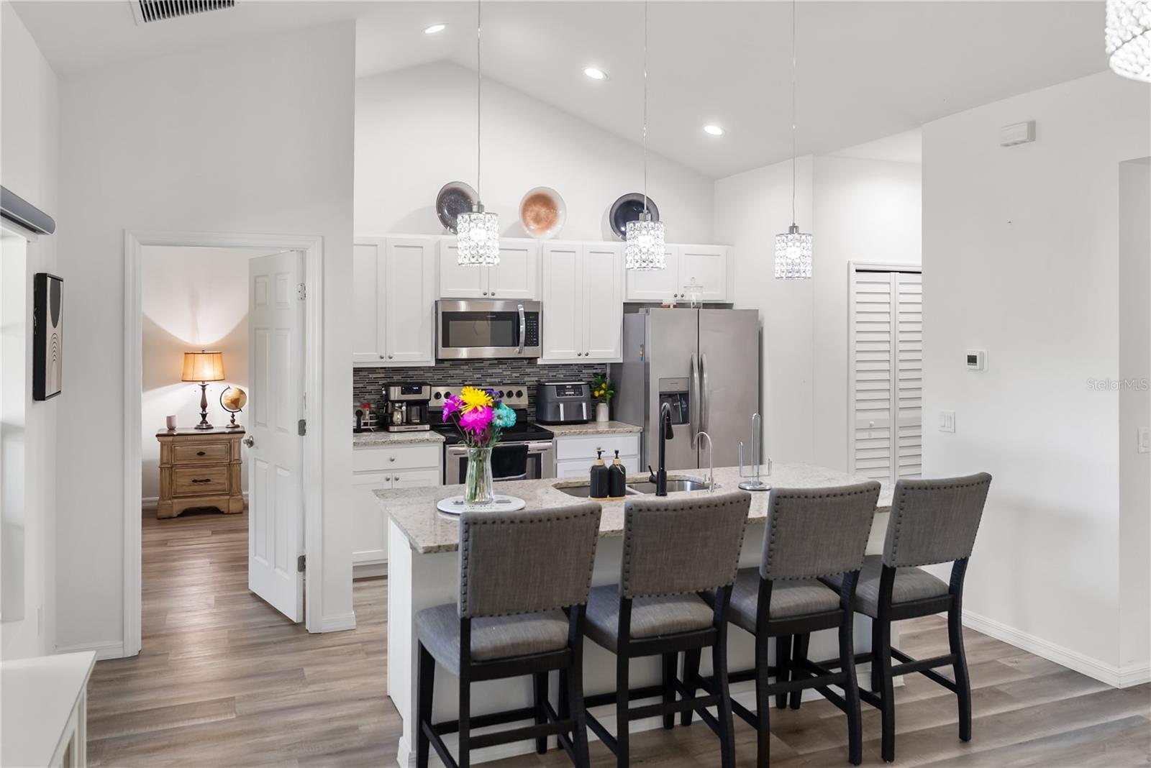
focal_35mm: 27
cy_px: 384
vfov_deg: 48.0
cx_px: 576
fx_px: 864
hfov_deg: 67.4
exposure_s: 1/80
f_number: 2.8
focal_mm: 27
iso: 200
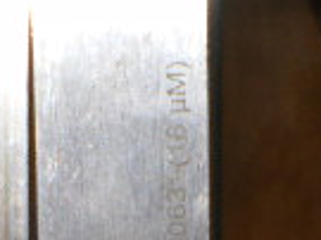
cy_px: 449
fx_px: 1668
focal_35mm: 180
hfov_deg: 10.9
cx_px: 33
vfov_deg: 7.9
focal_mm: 6.3
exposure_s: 1/30
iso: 64
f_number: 4.6
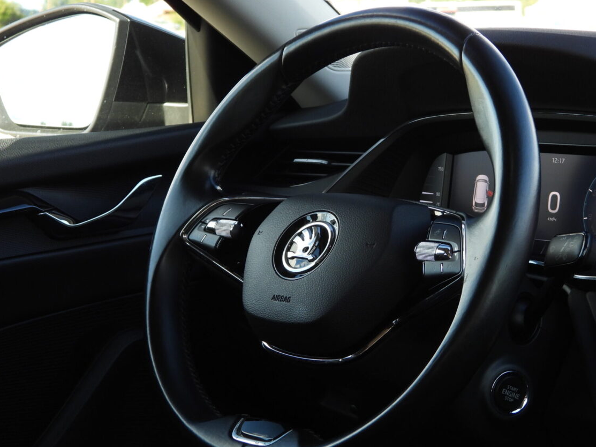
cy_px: 263
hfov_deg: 20.4
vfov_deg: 15.4
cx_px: 336
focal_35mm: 96
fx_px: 1652
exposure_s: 1/60
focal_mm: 13.5
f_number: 3.5
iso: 160
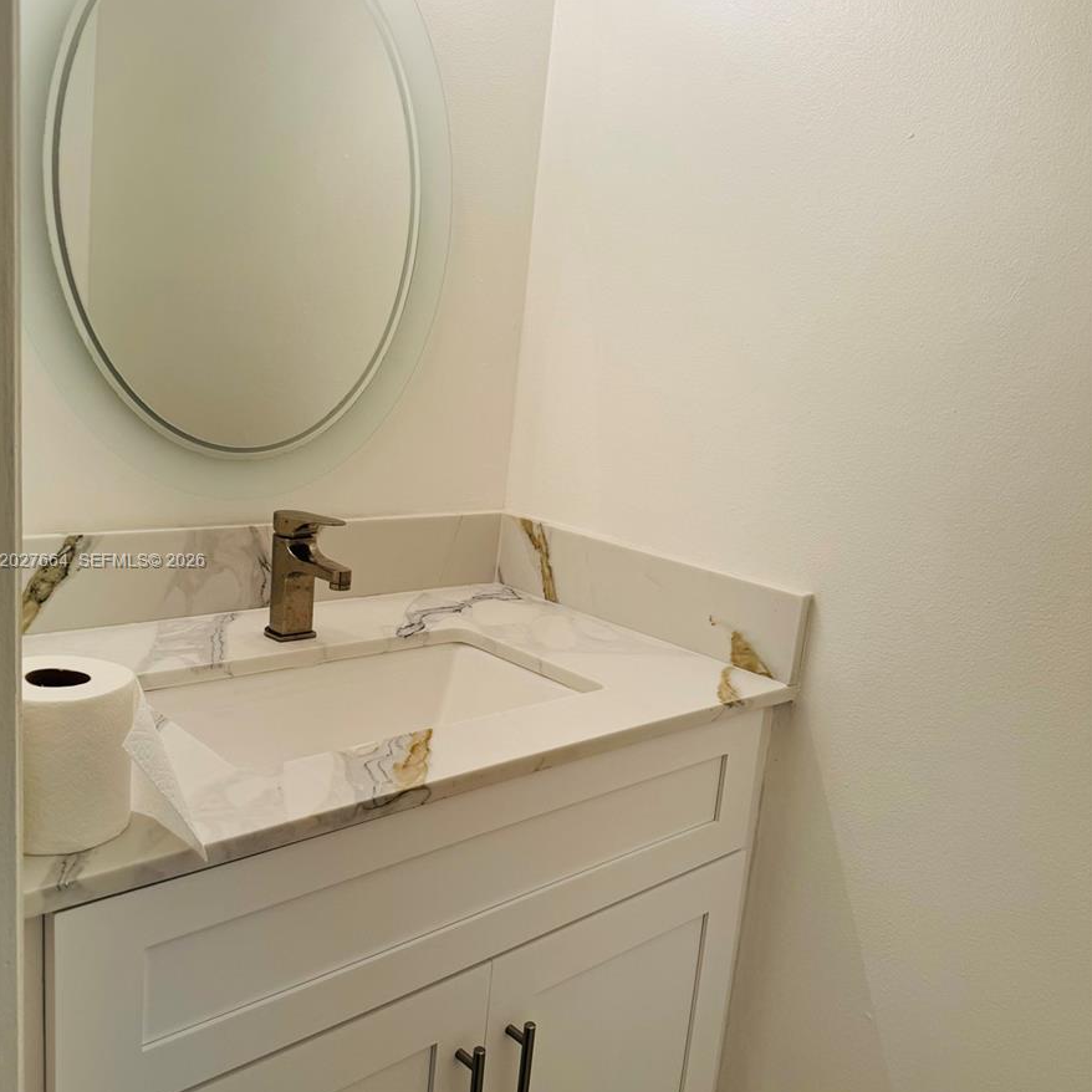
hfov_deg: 55.6
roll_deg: -4.8
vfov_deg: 55.6
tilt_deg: -13.7
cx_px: 535
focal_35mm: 29
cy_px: 562
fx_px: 1035
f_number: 1.78
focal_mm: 6.76
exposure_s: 1/340
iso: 80
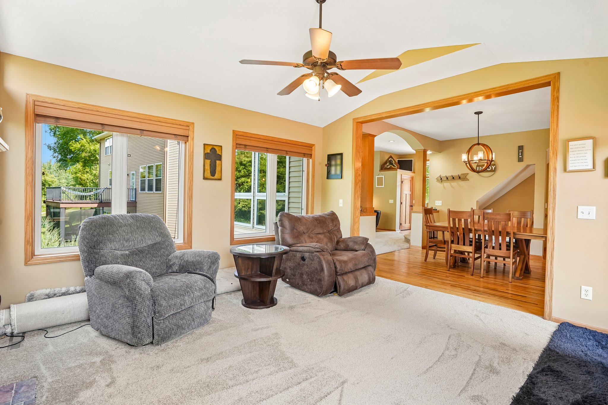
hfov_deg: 96.7
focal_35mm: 16
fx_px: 270
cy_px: 202
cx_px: 304
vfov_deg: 73.7
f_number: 8
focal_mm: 16
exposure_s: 1/20
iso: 400
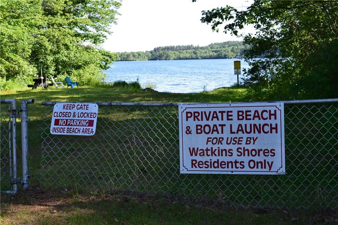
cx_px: 169
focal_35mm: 57
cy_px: 112
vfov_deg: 23.8
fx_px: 535
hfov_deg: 35.0
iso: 400
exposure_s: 1/250
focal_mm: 38
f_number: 10
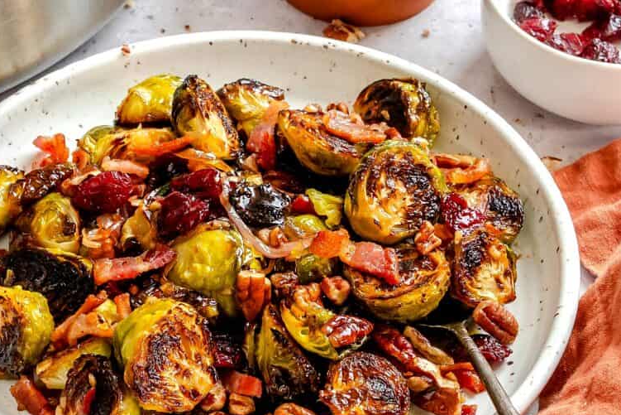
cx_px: 256
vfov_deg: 12.0
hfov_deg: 17.9
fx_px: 1967
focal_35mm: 114
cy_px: 299
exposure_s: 1/40
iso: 250
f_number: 5.6
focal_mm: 24
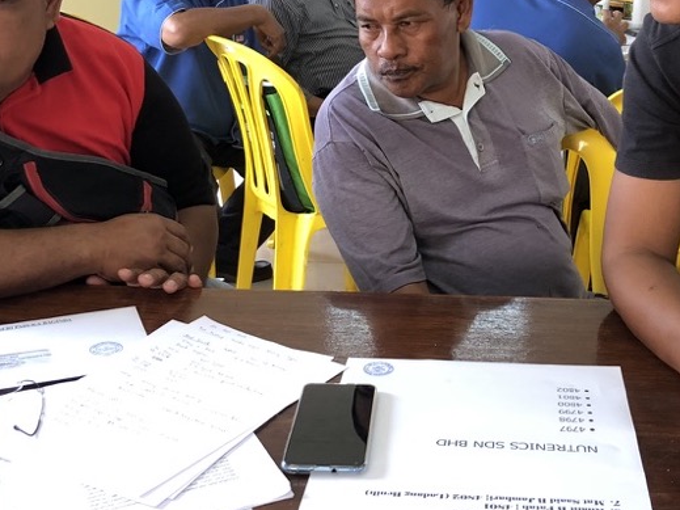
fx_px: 1061
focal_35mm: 54
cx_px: 435
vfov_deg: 26.9
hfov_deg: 35.3
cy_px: 169
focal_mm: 4
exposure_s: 1/100
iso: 125
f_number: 1.8
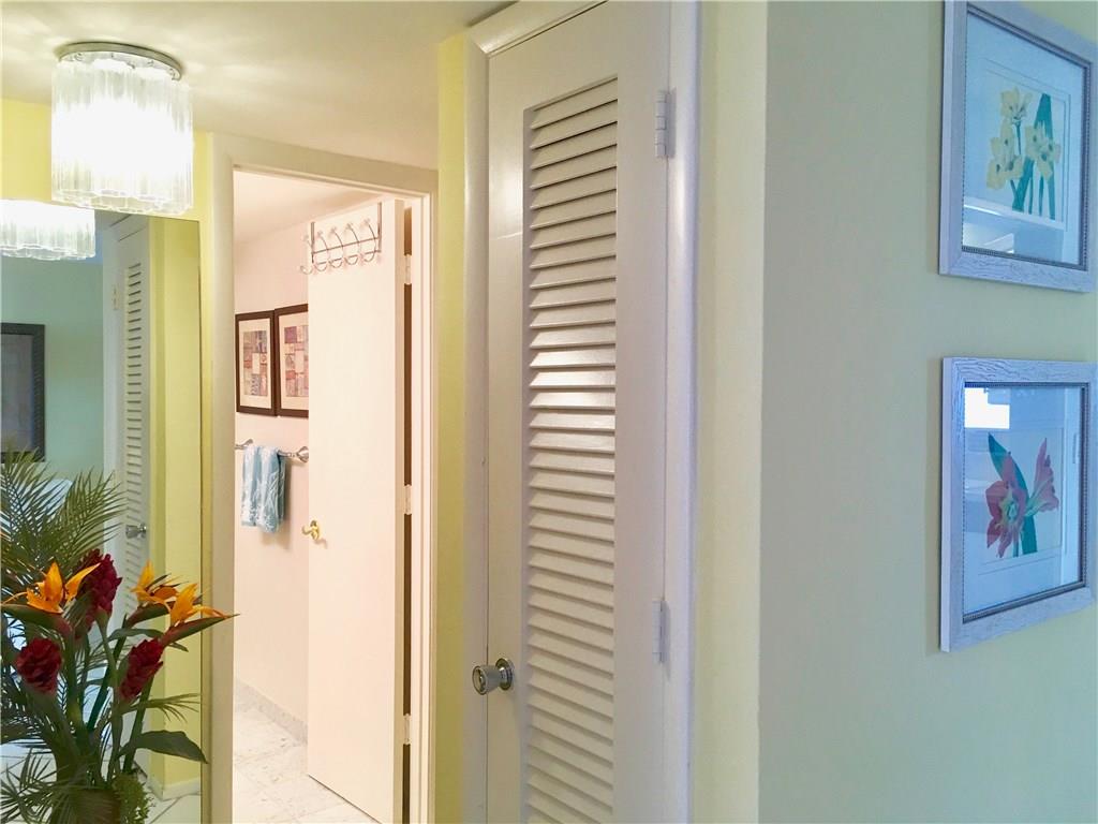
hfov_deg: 61.7
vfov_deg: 48.2
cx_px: 549
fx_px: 920
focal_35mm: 29
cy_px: 412
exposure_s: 1/30
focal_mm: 4.15
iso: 40
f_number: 2.2
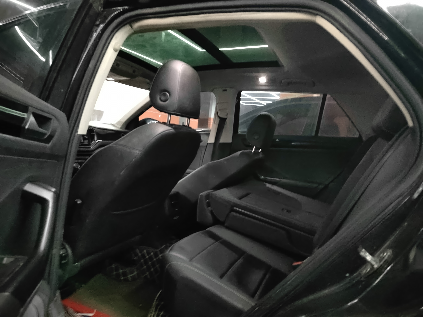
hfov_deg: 73.9
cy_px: 158
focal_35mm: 23
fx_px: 281
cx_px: 212
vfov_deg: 58.9
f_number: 1.9
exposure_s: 1/10
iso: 6400
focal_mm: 5.52
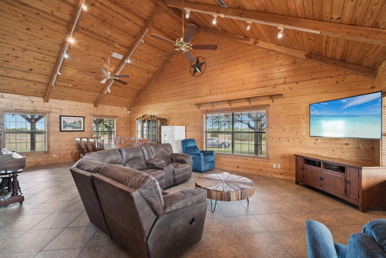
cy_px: 129
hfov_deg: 98.5
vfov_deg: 75.5
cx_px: 193
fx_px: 166
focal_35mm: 16
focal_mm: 15.5
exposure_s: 1/15
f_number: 8
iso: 400
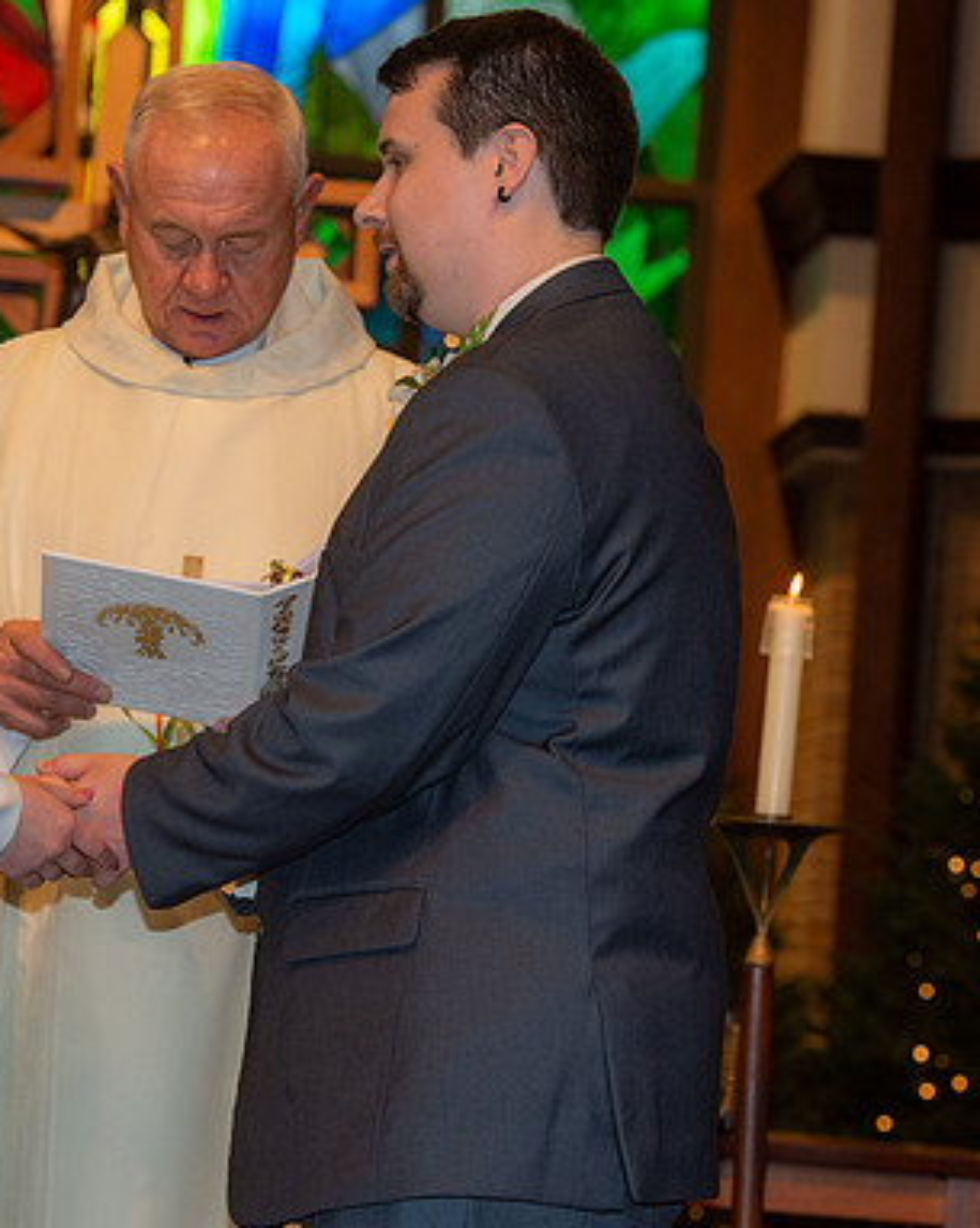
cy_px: 614
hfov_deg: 9.0
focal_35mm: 171
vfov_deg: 11.3
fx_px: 6207
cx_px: 395
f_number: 7.1
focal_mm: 120
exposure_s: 1/100
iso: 1600
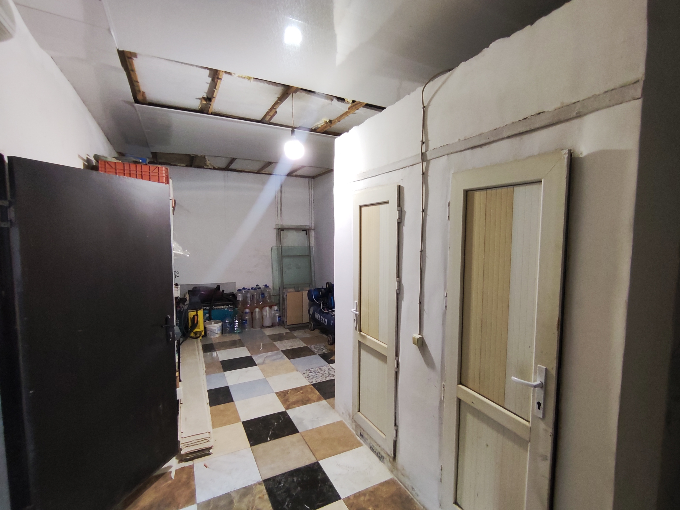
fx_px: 334
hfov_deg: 90.9
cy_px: 264
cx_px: 360
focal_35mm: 17
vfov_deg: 74.7
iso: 173
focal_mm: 1.65
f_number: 2.2
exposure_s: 1/40
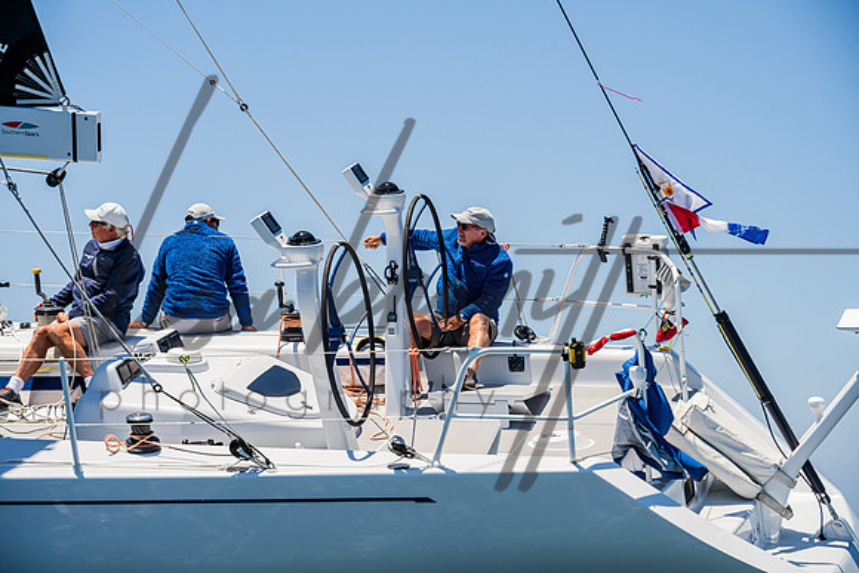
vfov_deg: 13.0
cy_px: 286
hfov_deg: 19.5
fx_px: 2506
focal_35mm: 105
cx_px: 430
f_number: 8
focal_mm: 105
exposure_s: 1/2000
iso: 500
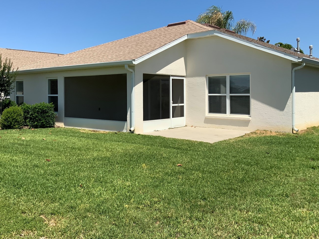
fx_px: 332
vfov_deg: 39.5
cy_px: 98
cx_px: 165
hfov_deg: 51.3
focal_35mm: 36
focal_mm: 3
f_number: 1.8
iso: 16
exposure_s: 1/2538
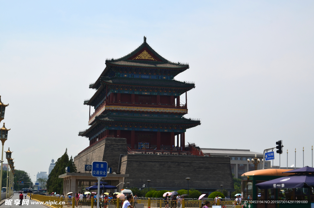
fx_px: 653
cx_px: 157
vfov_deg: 18.1
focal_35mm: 75
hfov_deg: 27.0
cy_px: 104
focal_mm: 50
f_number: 11
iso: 100
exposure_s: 1/160
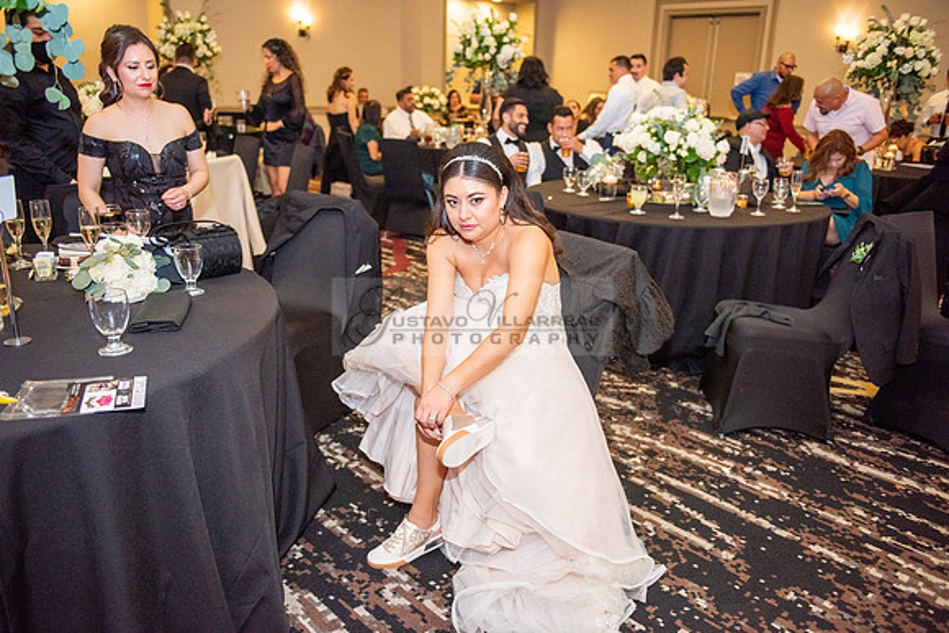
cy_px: 316
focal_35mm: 28
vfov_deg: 46.4
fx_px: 738
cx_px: 474
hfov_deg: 65.5
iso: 1600
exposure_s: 1/250
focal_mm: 28
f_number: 2.8
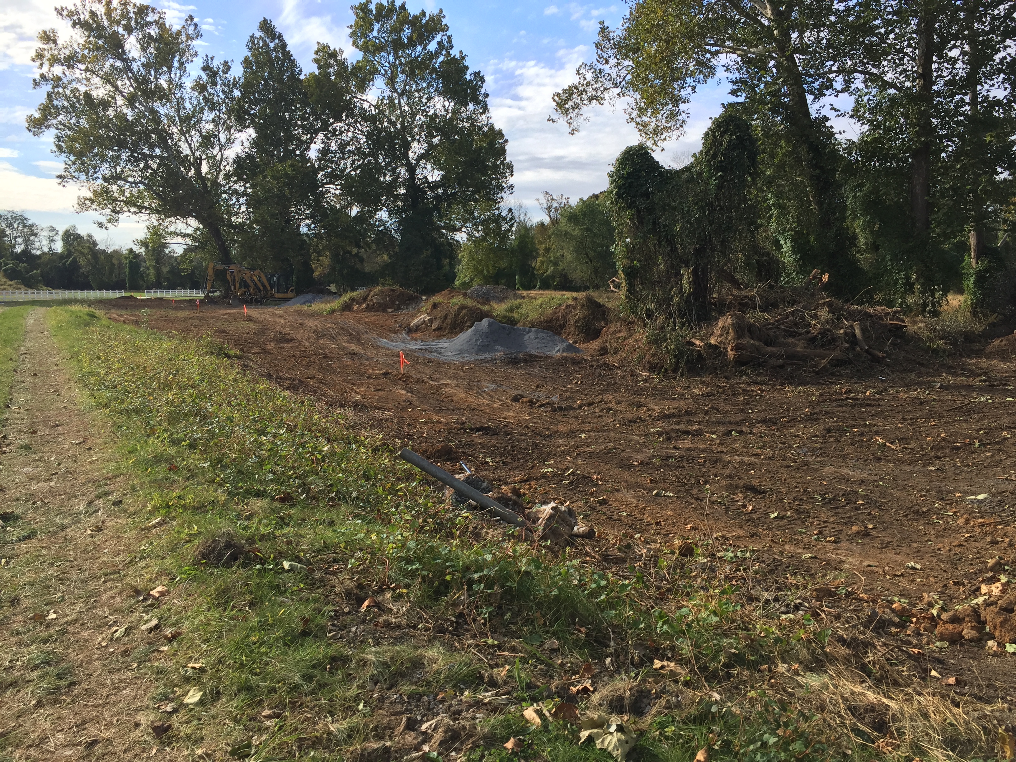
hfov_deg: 61.7
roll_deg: +1.4
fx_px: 851
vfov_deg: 48.2
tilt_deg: -6.2
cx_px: 508
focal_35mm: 29
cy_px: 381
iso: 32
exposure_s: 1/1276
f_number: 2.2
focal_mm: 4.15
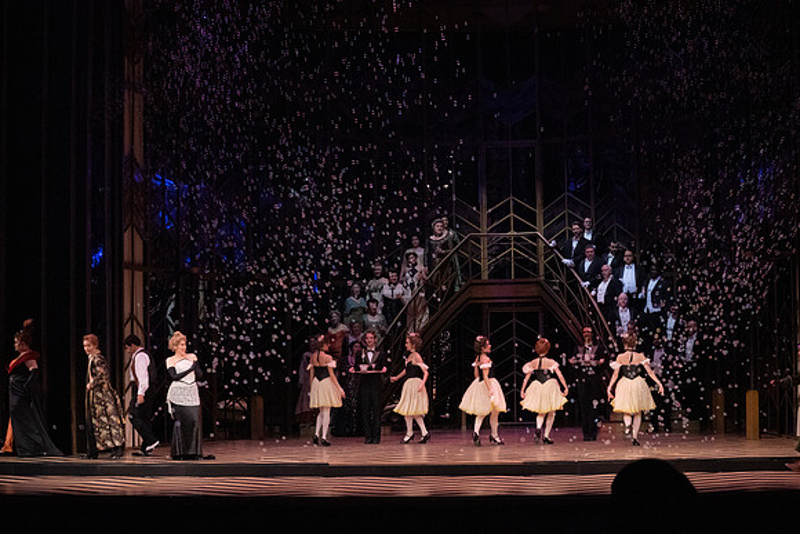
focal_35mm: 70
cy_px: 267
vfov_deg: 19.5
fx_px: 1556
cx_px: 400
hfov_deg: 28.8
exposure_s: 1/400
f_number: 16
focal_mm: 70
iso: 12800
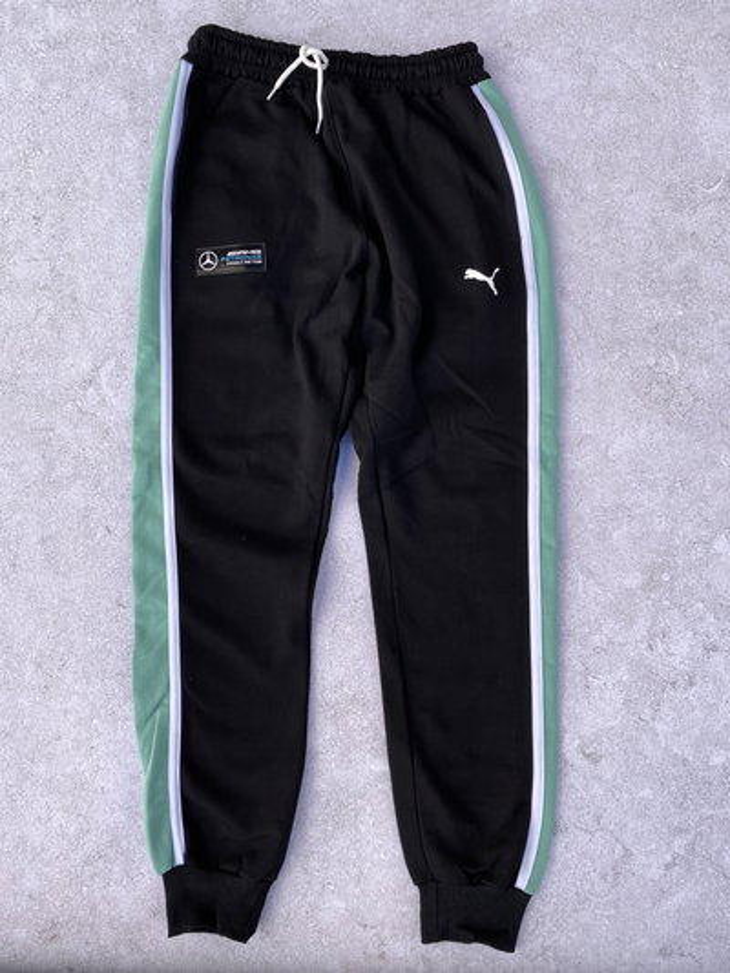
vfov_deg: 67.3
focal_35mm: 26
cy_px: 486
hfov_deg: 53.1
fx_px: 731
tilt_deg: -85.0
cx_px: 365
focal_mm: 4.25
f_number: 1.8
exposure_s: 1/973
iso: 32
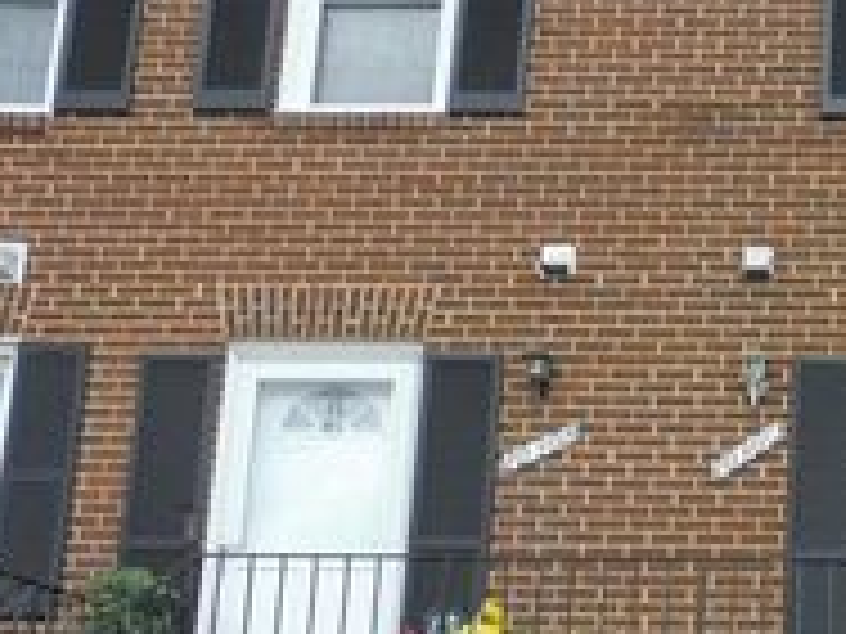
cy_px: 551
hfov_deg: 27.0
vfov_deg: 22.5
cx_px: 994
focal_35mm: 64
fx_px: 1564
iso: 100
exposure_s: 1/320
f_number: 4
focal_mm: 4.3
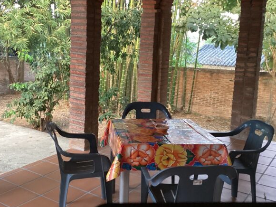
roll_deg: -1.8
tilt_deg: -8.6
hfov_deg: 45.5
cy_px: 86
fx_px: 327
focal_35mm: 41
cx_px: 111
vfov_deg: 35.1
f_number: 2.4
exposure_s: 1/40
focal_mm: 3.3
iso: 320
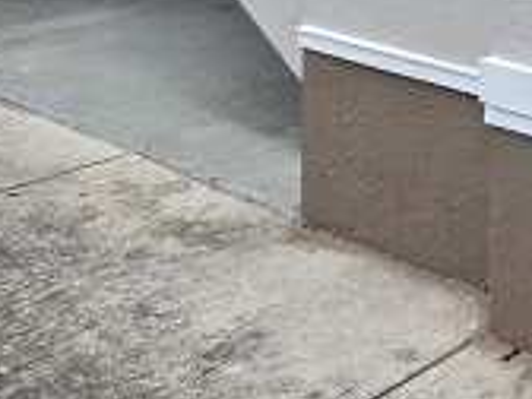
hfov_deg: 22.5
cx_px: 890
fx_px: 953
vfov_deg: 20.4
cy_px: -190
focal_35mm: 62
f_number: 2.2
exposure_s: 1/719
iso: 100
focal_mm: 2.2
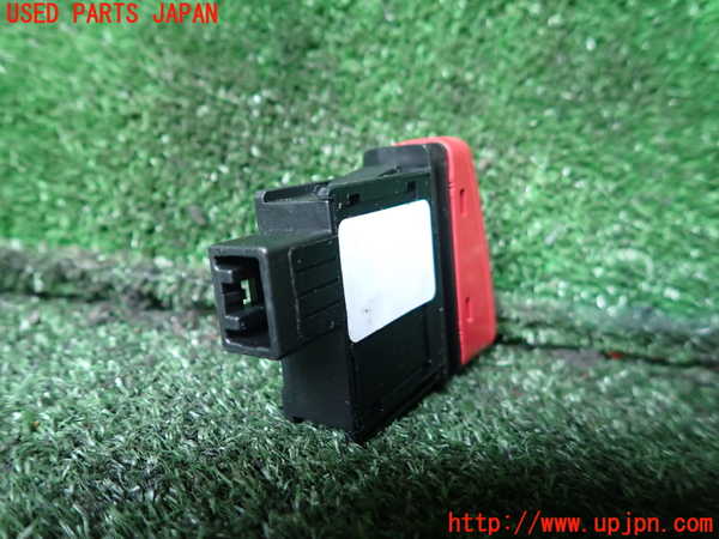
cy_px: 270
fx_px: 519
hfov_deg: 69.4
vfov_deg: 54.9
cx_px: 360
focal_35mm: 25
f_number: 2
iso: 500
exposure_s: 1/30
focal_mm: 4.5
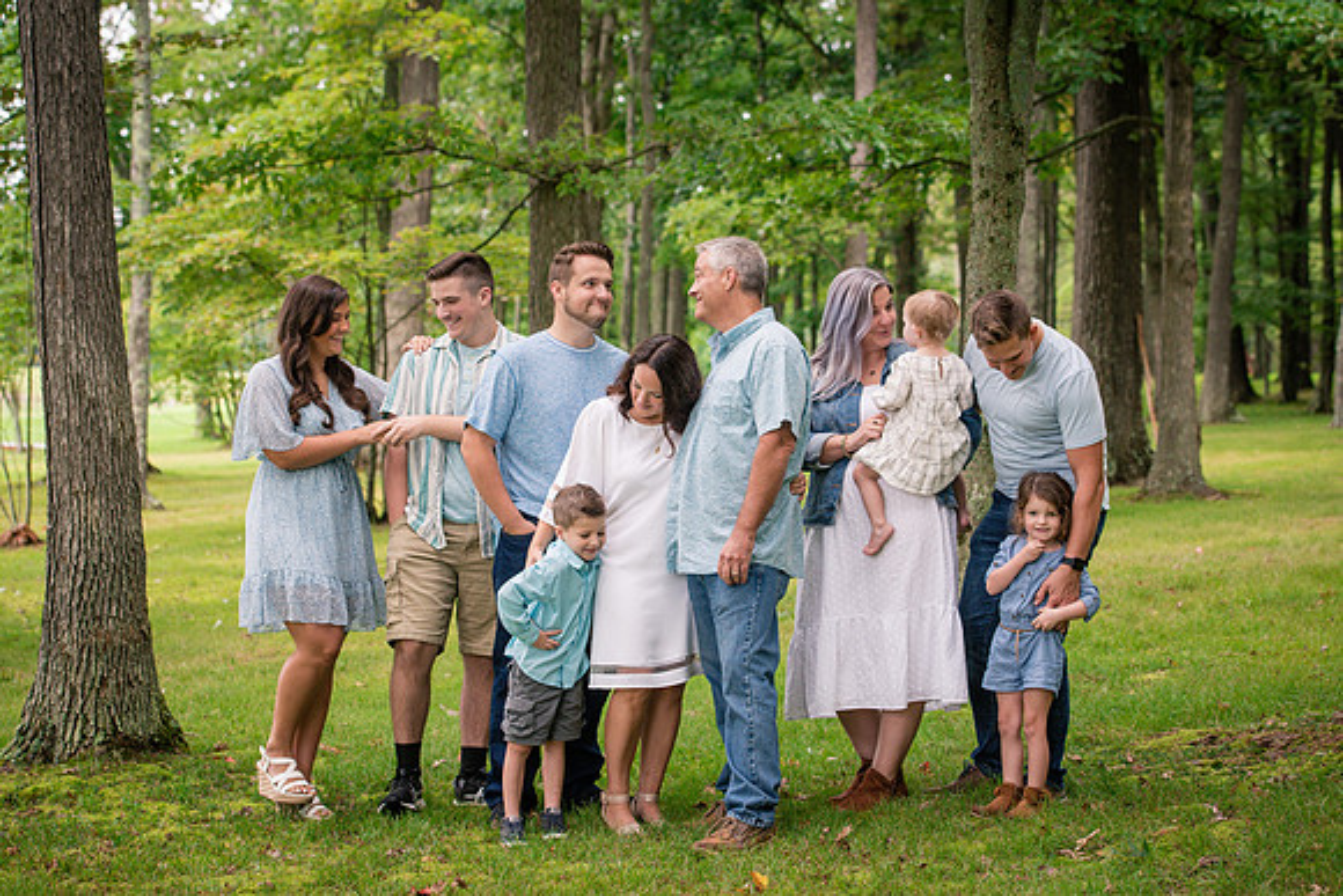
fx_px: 2920
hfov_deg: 25.9
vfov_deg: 17.4
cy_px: 399
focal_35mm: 78
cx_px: 673
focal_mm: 70
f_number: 4.5
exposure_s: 1/250
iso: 1000
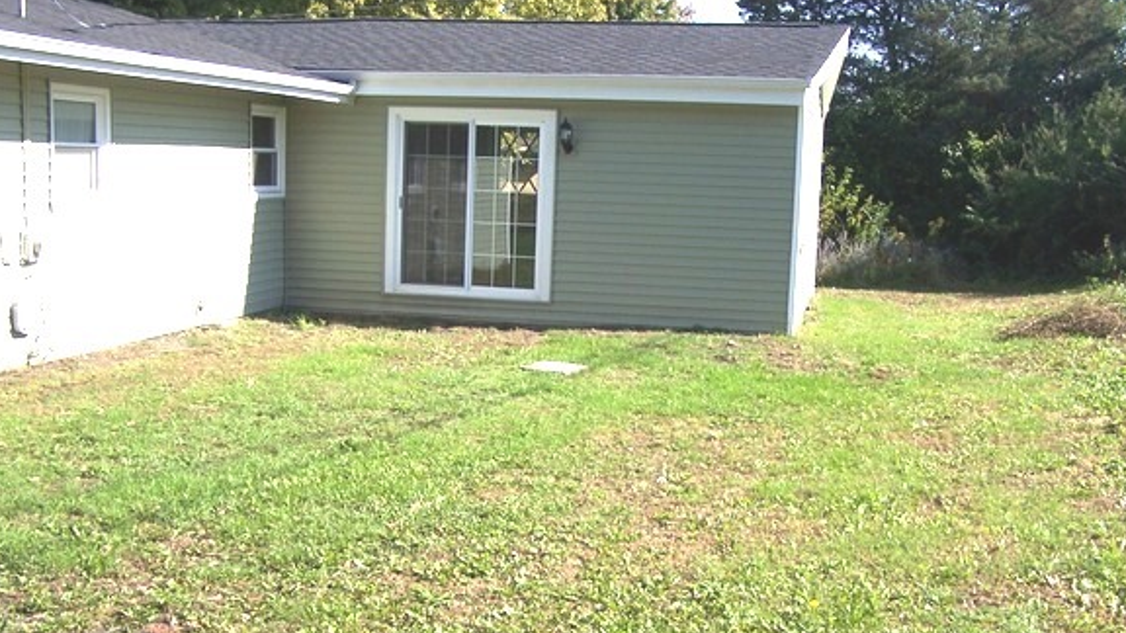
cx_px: 614
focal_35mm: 46
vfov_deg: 25.9
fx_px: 1373
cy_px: 389
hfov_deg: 44.5
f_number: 2.8
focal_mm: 6.3
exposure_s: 1/1000
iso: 80
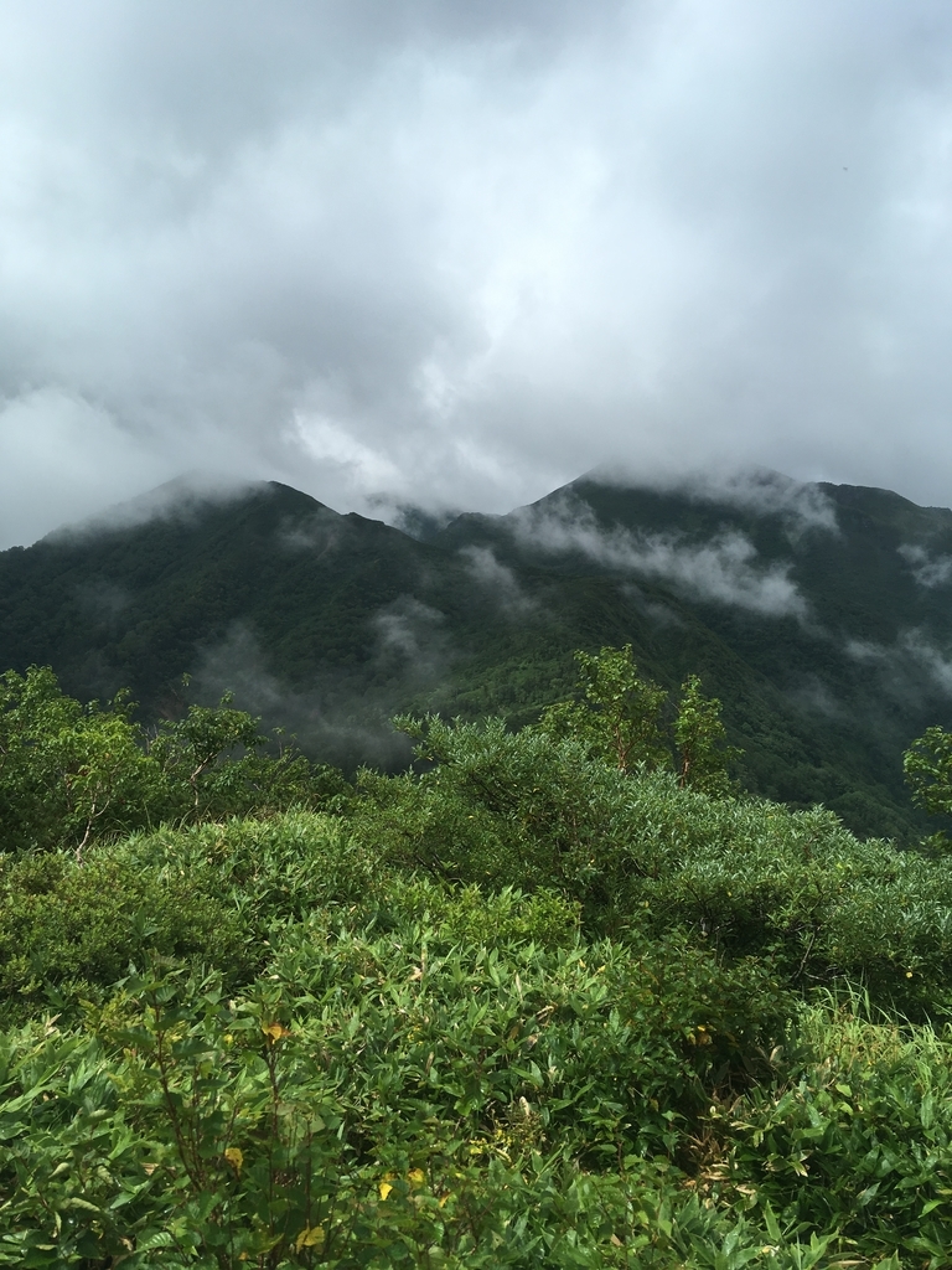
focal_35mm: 29
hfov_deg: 48.2
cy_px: 635
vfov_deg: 61.7
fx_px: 1063
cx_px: 476
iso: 25
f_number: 2.2
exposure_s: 1/2481
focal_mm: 4.15
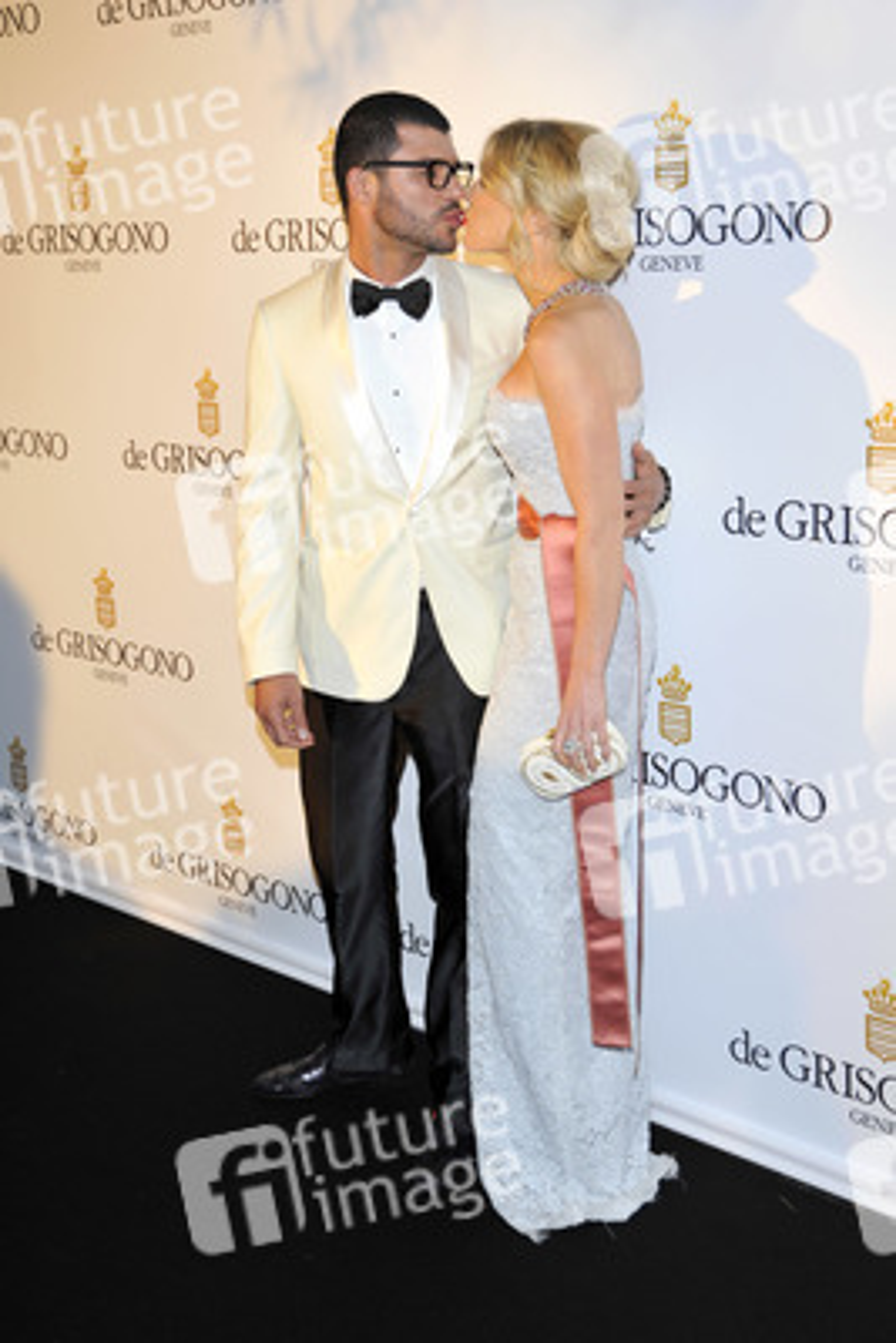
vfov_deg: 43.6
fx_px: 1678
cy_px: 672
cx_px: 448
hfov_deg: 29.9
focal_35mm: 45
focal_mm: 45
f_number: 5.6
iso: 500
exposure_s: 1/160
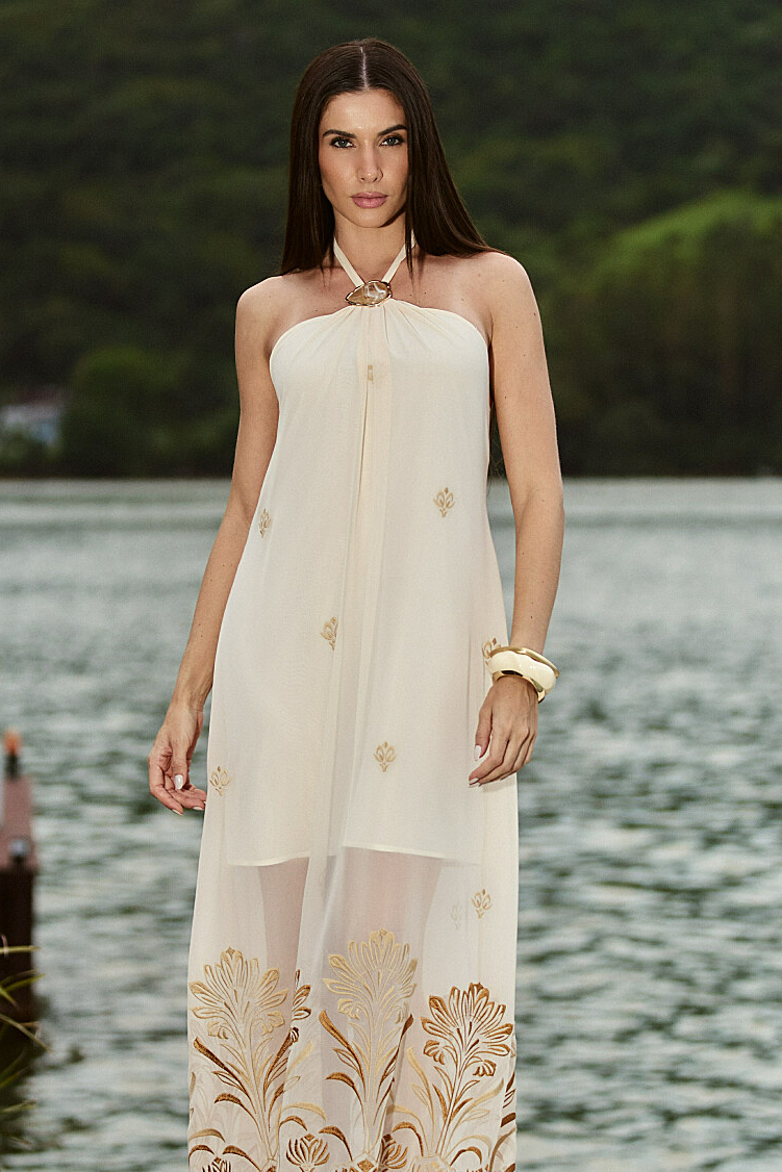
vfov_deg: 22.1
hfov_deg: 14.9
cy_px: 695
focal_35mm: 92
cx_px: 373
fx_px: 2997
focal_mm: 74
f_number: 2.8
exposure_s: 1/250
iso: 640
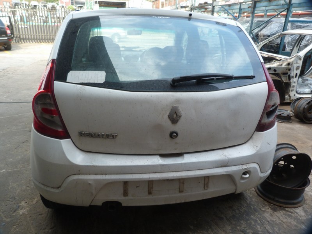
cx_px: 156
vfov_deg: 54.9
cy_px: 117
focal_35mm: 25
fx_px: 225
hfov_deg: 69.4
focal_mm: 4.5
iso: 80
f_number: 2.8
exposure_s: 1/80
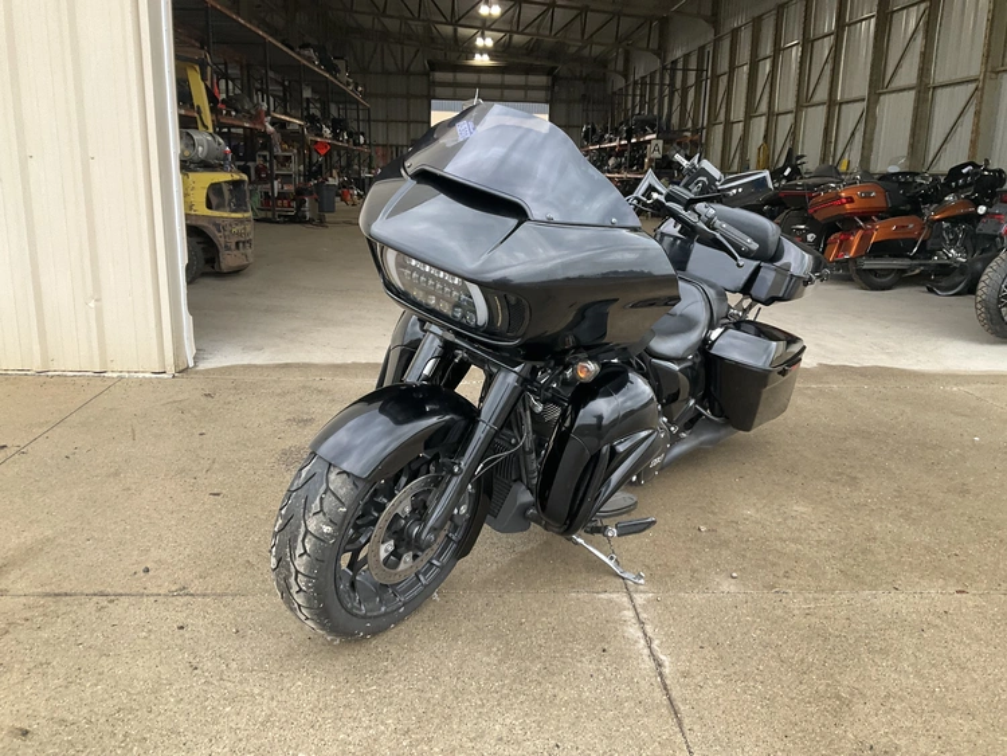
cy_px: 378
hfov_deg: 61.6
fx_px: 844
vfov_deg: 48.3
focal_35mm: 29
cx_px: 504
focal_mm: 3
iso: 64
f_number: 1.8
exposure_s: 1/120
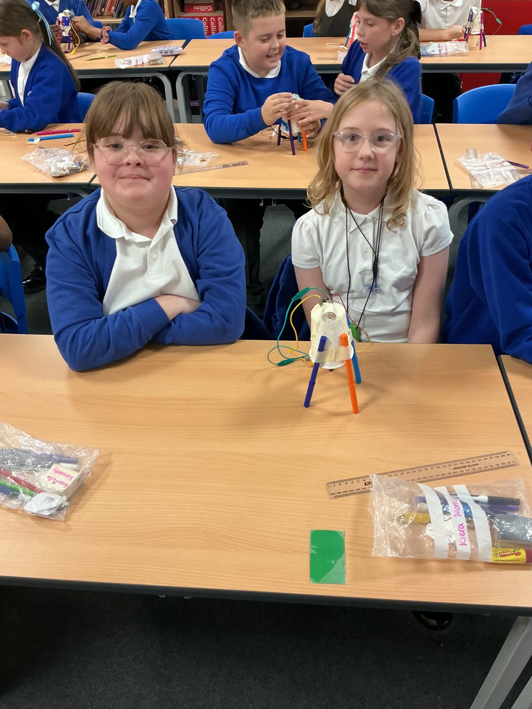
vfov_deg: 61.7
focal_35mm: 29
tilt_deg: -40.0
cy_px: 354
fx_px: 594
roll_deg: +3.4
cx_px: 266
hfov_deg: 48.2
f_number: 1.8
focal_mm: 3
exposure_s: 1/60
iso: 125
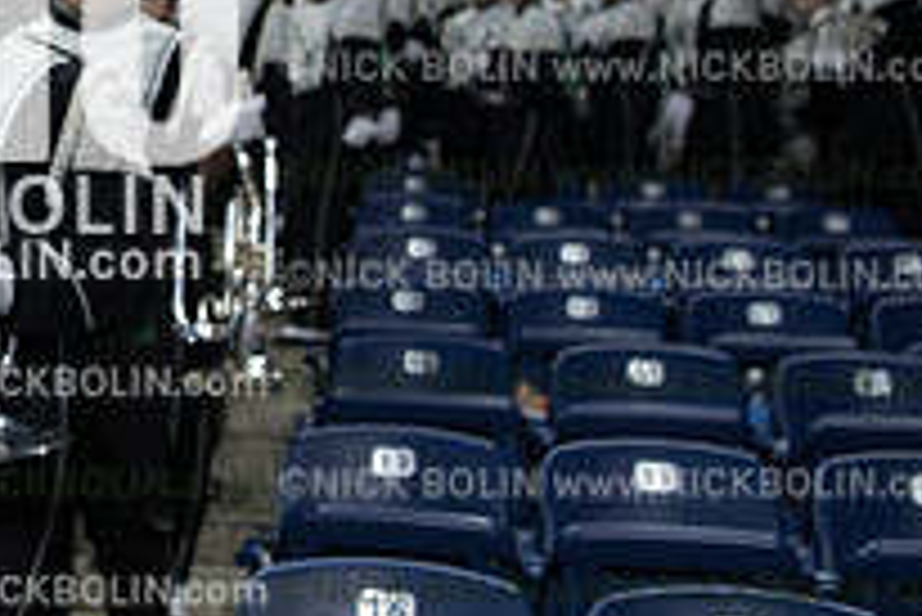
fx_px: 1743
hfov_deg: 27.3
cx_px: -81
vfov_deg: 19.7
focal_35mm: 68
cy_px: 70
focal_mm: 24
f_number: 2.8
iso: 1250
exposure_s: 1/640
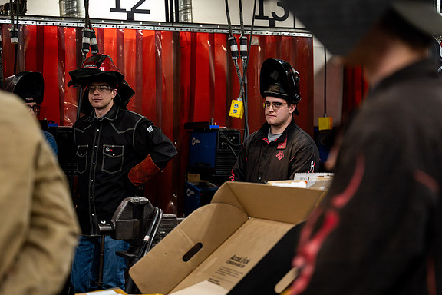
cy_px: 148
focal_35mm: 76
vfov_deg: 17.9
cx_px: 220
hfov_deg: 26.7
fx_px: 933
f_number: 2.8
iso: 5000
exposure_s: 1/1250
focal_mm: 70
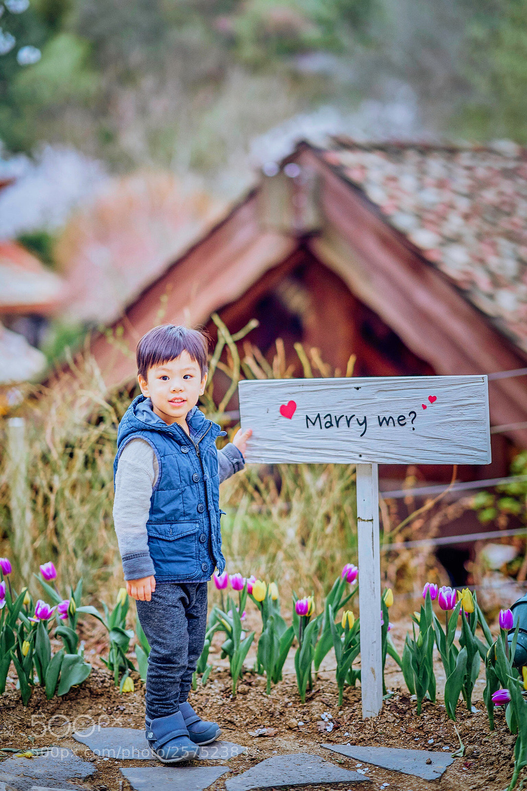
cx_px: 264
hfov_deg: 16.1
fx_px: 1866
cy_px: 396
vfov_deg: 23.9
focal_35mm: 85
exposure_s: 1/250
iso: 100
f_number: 1.4
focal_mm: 85
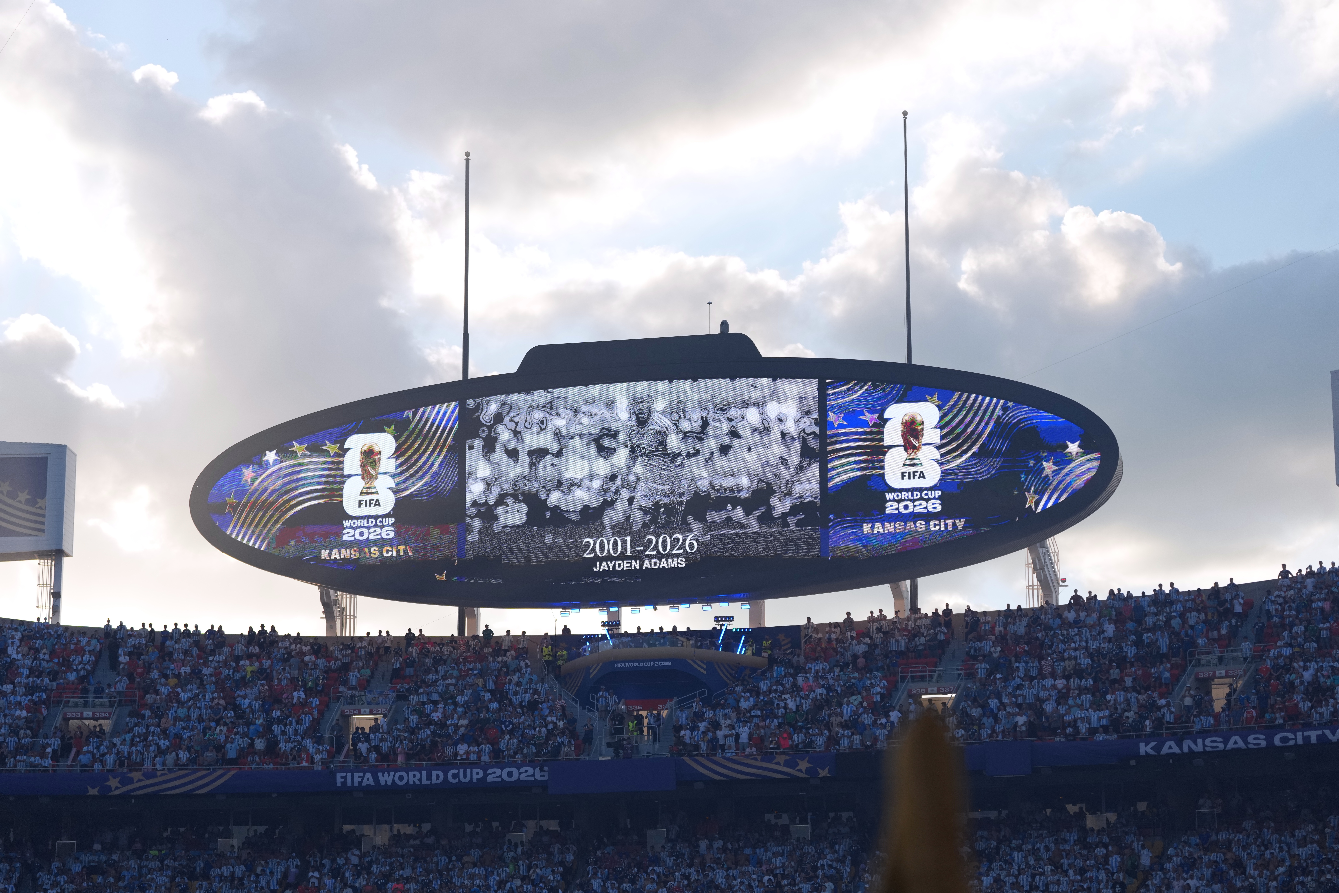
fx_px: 3236
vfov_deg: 15.7
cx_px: 670
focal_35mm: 87
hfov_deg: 23.4
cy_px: 446
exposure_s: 1/6400
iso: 640
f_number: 2.8
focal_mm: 87
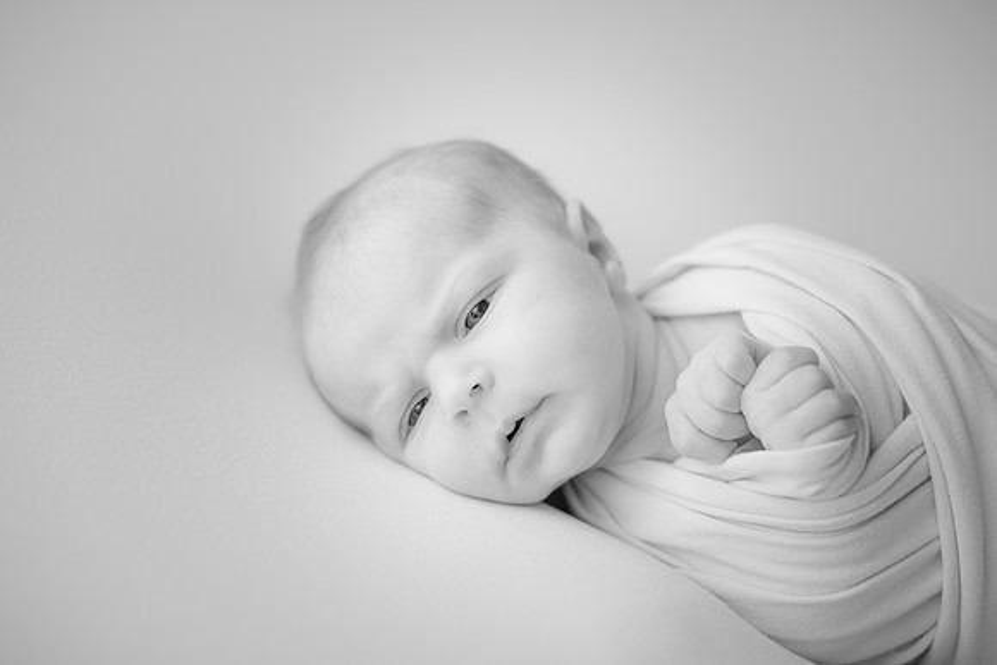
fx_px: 1385
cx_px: 498
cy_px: 332
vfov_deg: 27.0
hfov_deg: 39.6
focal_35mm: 50
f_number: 2.8
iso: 160
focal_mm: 50
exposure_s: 1/160
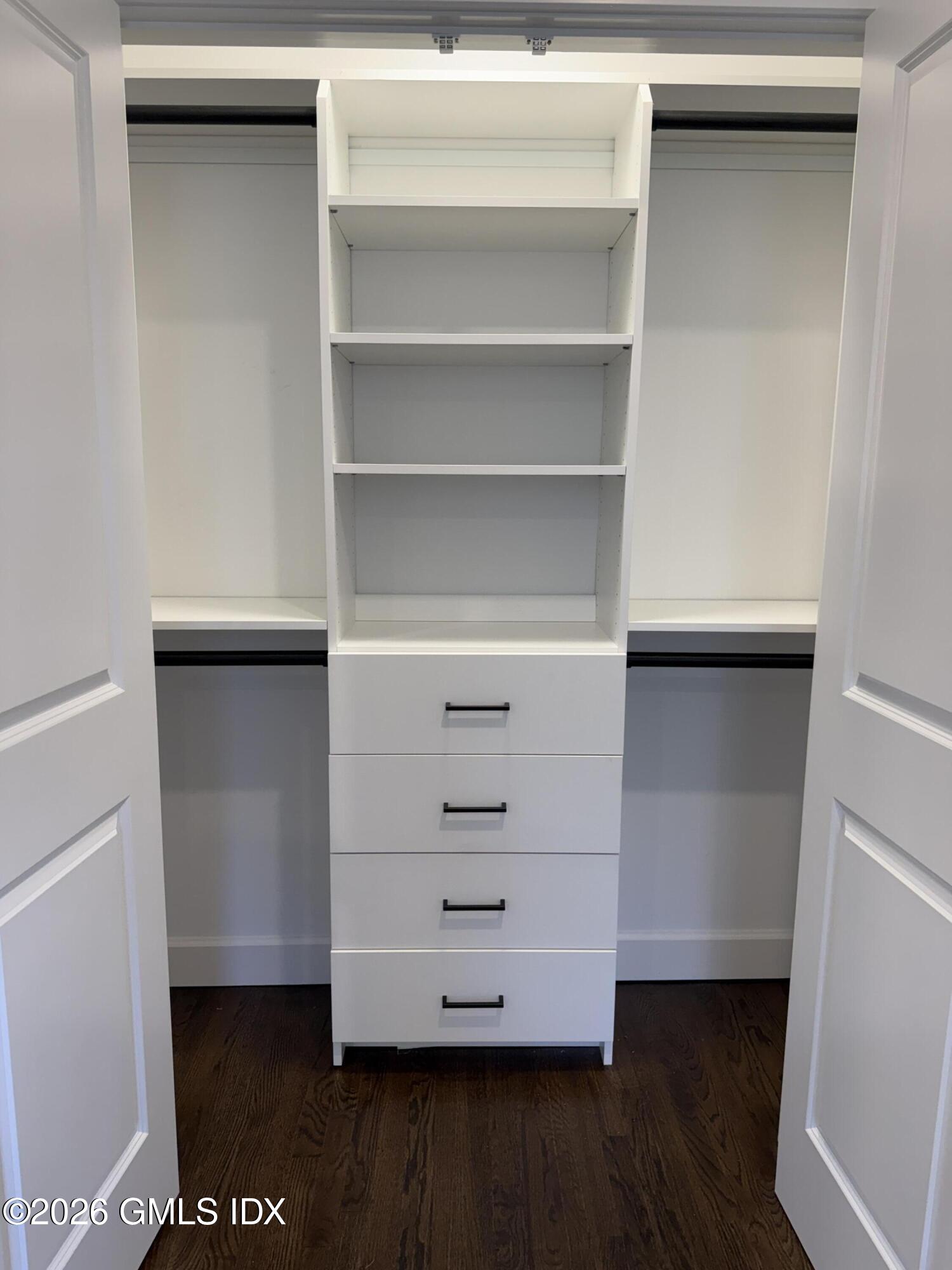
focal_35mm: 24
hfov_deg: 56.8
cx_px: 476
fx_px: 880
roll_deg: -1.2
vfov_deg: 71.6
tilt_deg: -9.5
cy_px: 635
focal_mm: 6.76
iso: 160
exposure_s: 1/120
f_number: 1.78
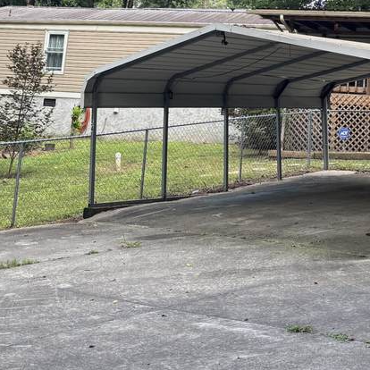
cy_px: -22
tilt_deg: +10.0
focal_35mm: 71
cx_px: 270
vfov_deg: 23.1
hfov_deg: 24.1
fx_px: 859
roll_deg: -4.6
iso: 50
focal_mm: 5.96
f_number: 1.6
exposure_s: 1/121
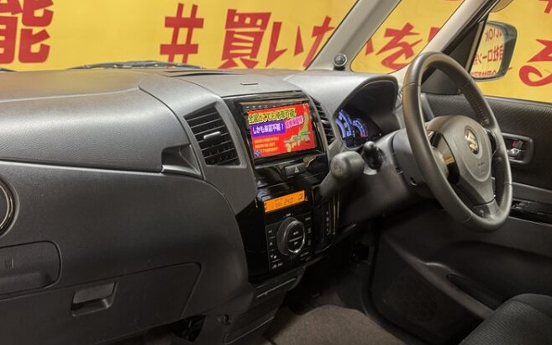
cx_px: 234
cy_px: 185
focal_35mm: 31
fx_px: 466
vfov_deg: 40.5
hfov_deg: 61.0
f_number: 1.78
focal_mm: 6.76
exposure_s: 1/50
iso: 320
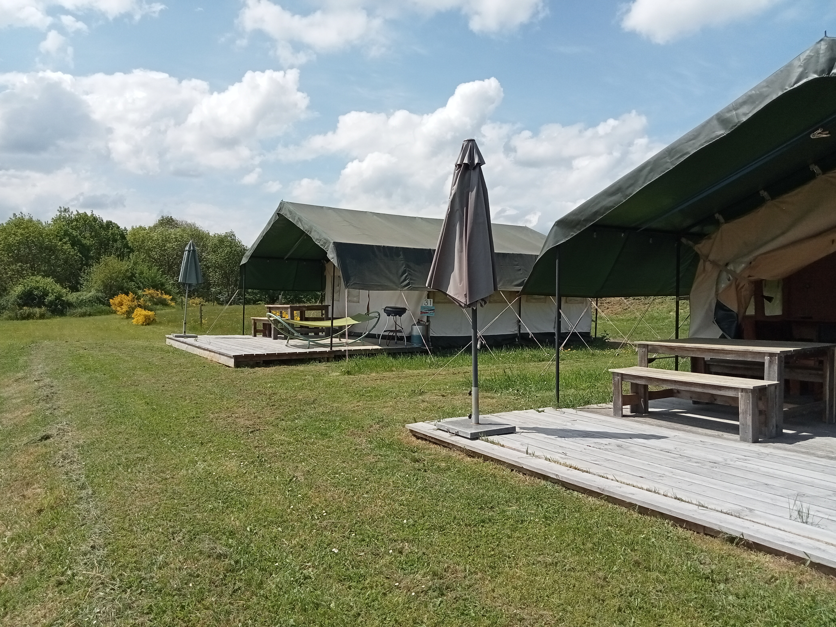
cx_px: 418
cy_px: 314
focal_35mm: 28
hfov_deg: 63.4
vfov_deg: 49.7
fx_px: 676
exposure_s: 1/1639
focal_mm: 3.46
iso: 104
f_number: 2.2
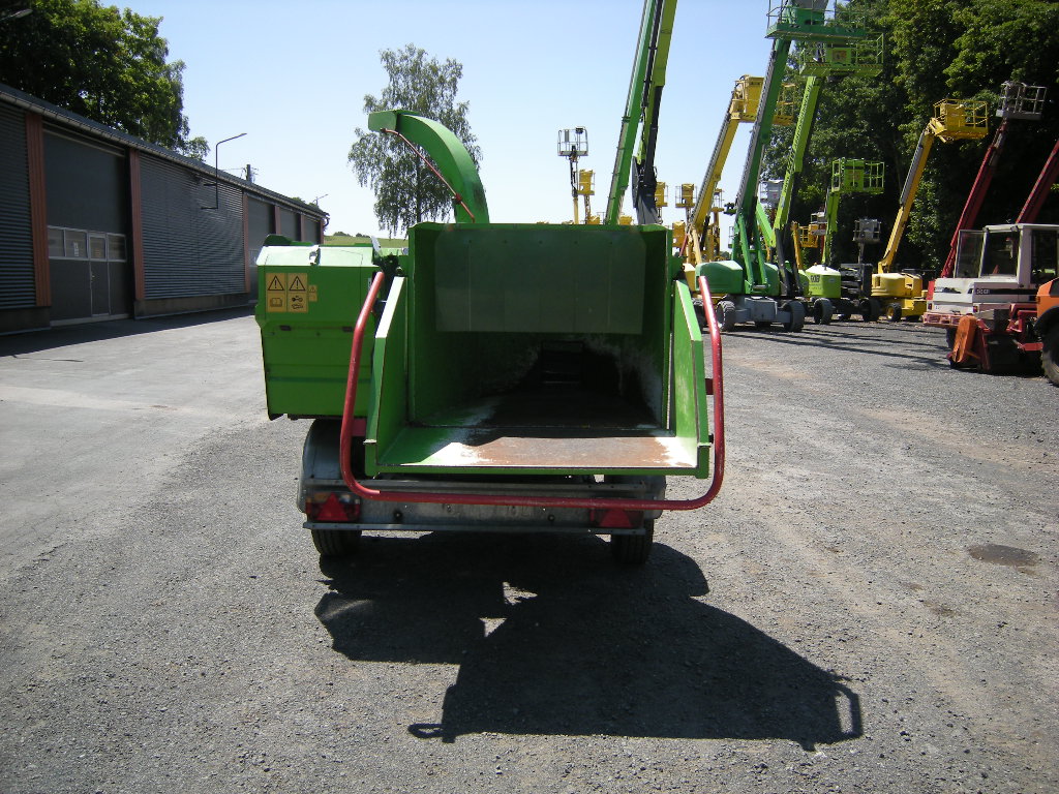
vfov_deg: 49.7
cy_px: 397
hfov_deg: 63.4
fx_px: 857
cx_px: 530
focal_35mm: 28
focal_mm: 4.7
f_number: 5.6
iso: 64
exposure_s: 1/206
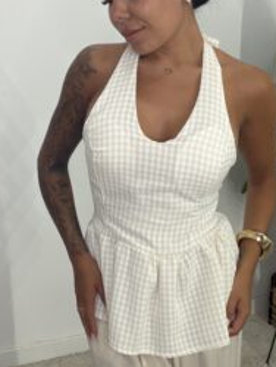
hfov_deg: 30.3
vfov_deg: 39.6
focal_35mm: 48
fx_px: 509
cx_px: 159
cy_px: 170
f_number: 1.9
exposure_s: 1/111
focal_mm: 2.71
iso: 64
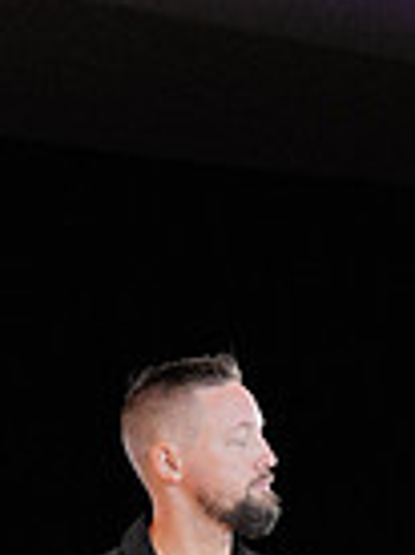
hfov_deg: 5.4
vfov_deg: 7.2
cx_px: 490
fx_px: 4345
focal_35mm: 271
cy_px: 909
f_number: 4
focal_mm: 67
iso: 2500
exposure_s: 1/500
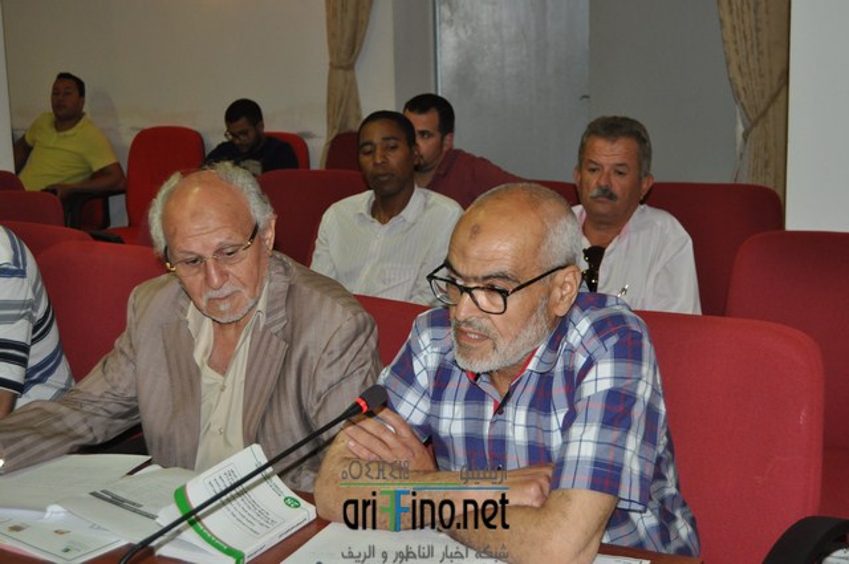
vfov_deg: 23.7
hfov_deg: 35.1
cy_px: 282
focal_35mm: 57
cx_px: 424
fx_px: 1343
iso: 800
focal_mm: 38
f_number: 4.8
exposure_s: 1/60
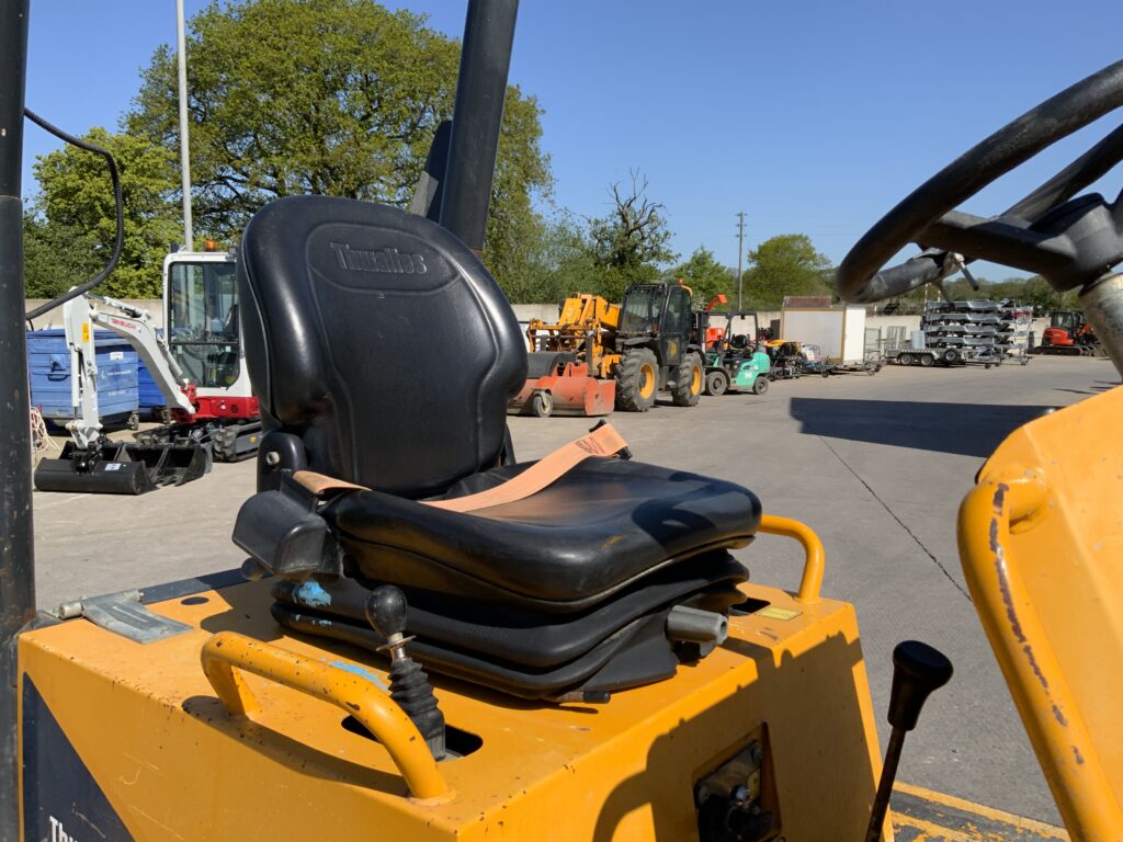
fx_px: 941
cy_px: 421
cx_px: 562
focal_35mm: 29
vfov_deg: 48.2
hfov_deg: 61.7
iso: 16
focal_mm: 3
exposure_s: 1/1912
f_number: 1.8
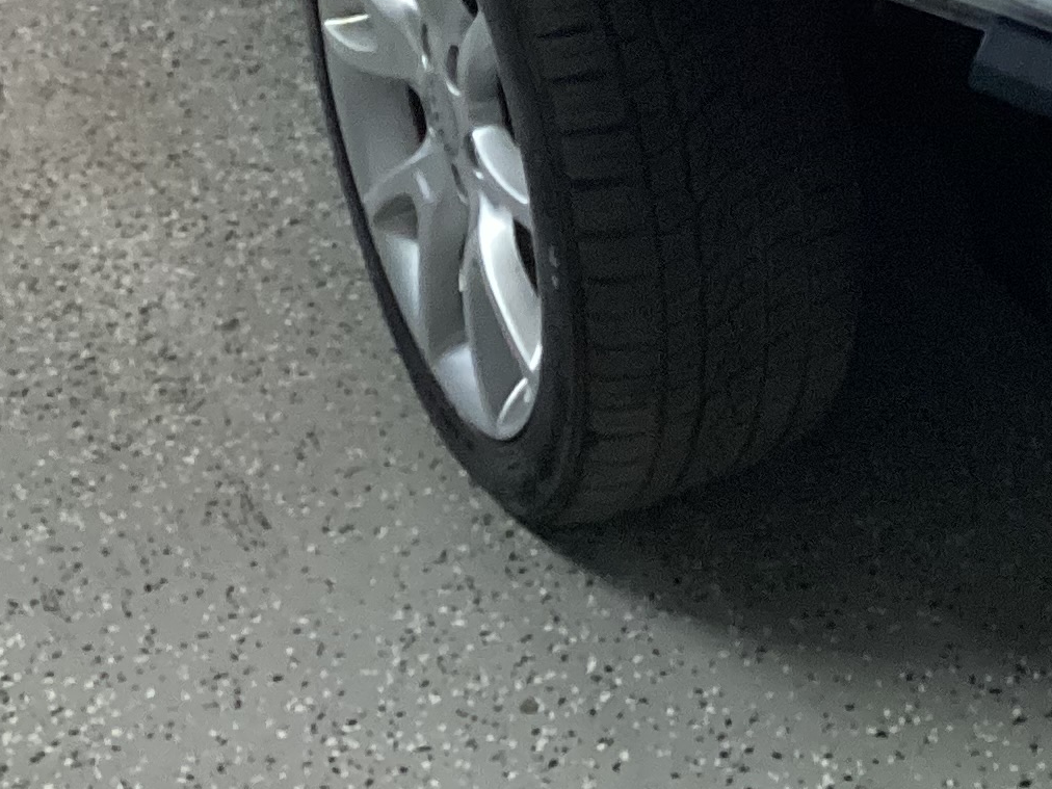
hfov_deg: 19.0
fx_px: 3039
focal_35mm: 100
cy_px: -465
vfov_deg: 13.7
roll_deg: +1.9
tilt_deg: -21.9
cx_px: 1109
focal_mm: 3.3
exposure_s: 1/50
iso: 250
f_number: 2.4
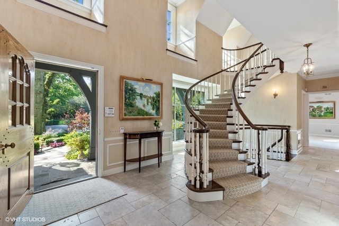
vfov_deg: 77.4
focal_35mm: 15
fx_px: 141
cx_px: 170
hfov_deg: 100.4
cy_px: 113
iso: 200
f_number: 9.5
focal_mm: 10
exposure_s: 1/4
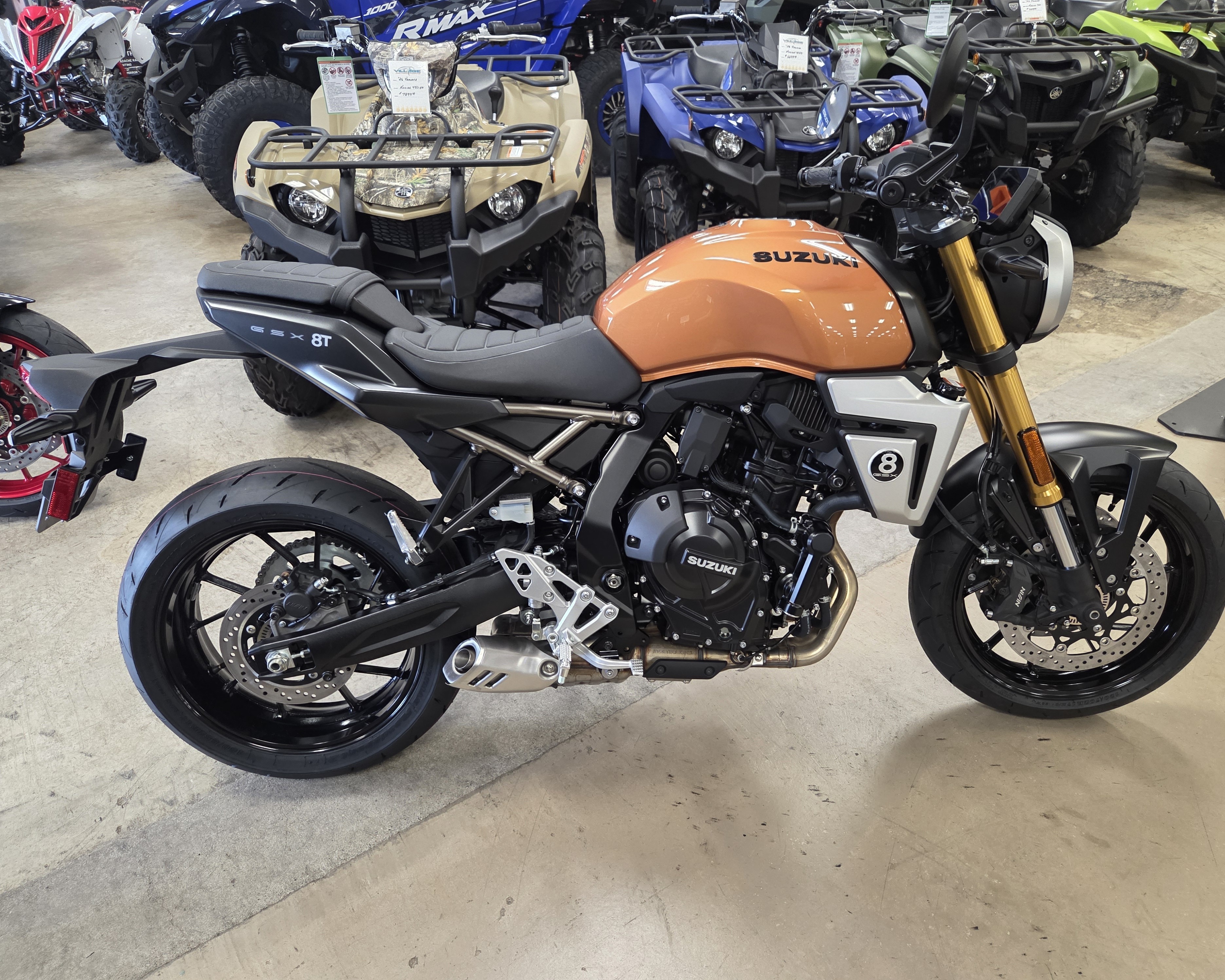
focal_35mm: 24
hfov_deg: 70.3
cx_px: 629
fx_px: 870
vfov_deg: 58.8
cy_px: 490
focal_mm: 5.4
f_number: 1.8
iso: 400
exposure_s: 1/120
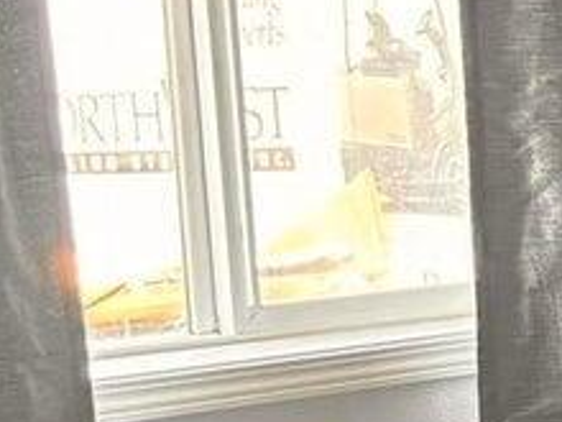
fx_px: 2614
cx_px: 1332
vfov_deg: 9.1
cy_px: 499
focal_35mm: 161
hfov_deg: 10.6
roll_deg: -0.3
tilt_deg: -10.5
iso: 250
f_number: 1.6
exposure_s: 1/60
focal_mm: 5.96
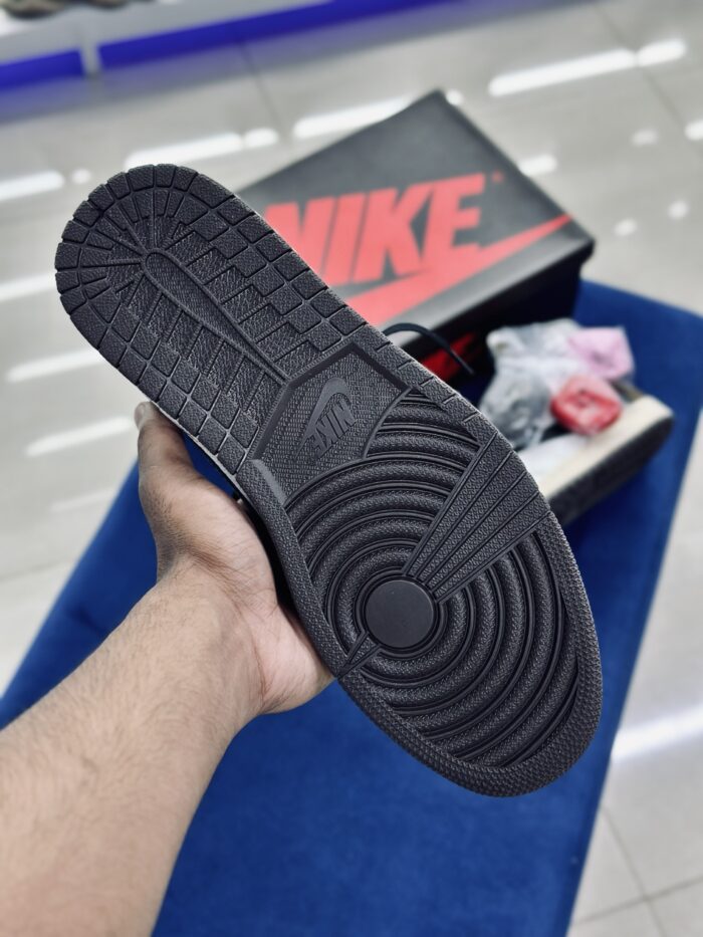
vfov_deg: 39.7
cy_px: 468
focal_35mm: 48
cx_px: 352
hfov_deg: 30.3
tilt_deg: -53.6
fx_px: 1299
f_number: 1.78
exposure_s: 1/100
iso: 125
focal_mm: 6.86
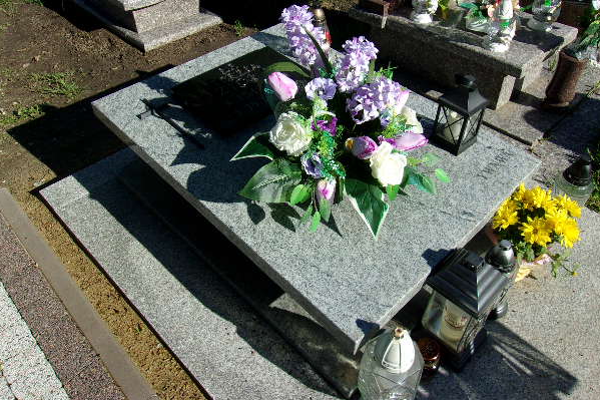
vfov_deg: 43.4
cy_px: 160
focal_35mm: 30
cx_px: 317
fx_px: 500
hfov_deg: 61.9
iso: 80
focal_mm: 4.9
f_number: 10.4
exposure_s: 1/105
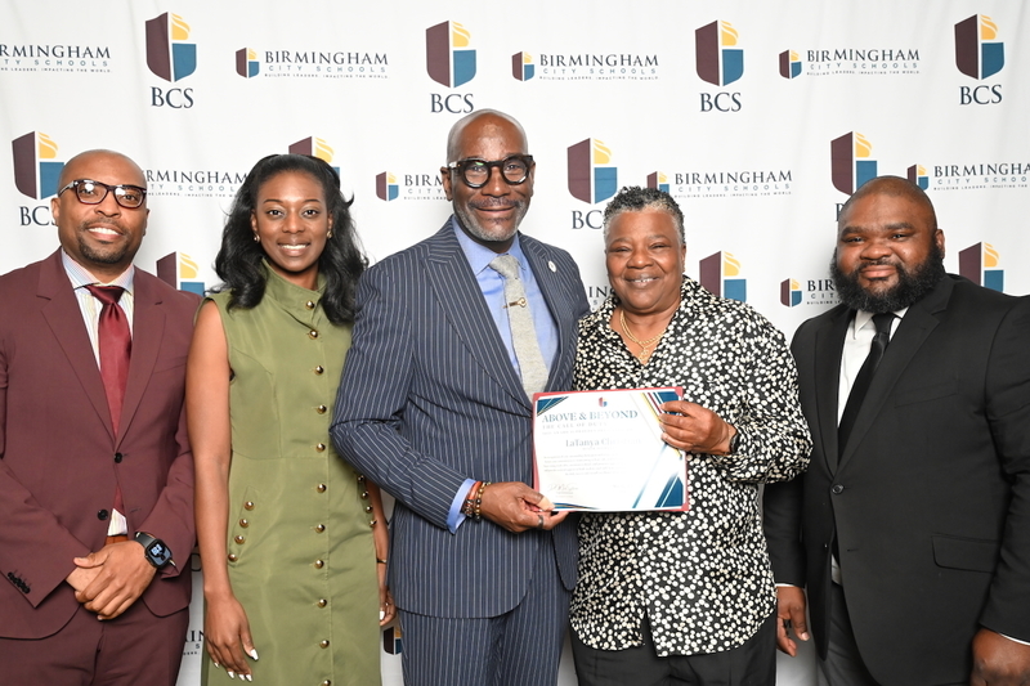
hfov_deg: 55.1
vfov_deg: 38.3
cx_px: 515
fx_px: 987
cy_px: 343
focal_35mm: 34
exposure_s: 1/125
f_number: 4
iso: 2800
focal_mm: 34.5
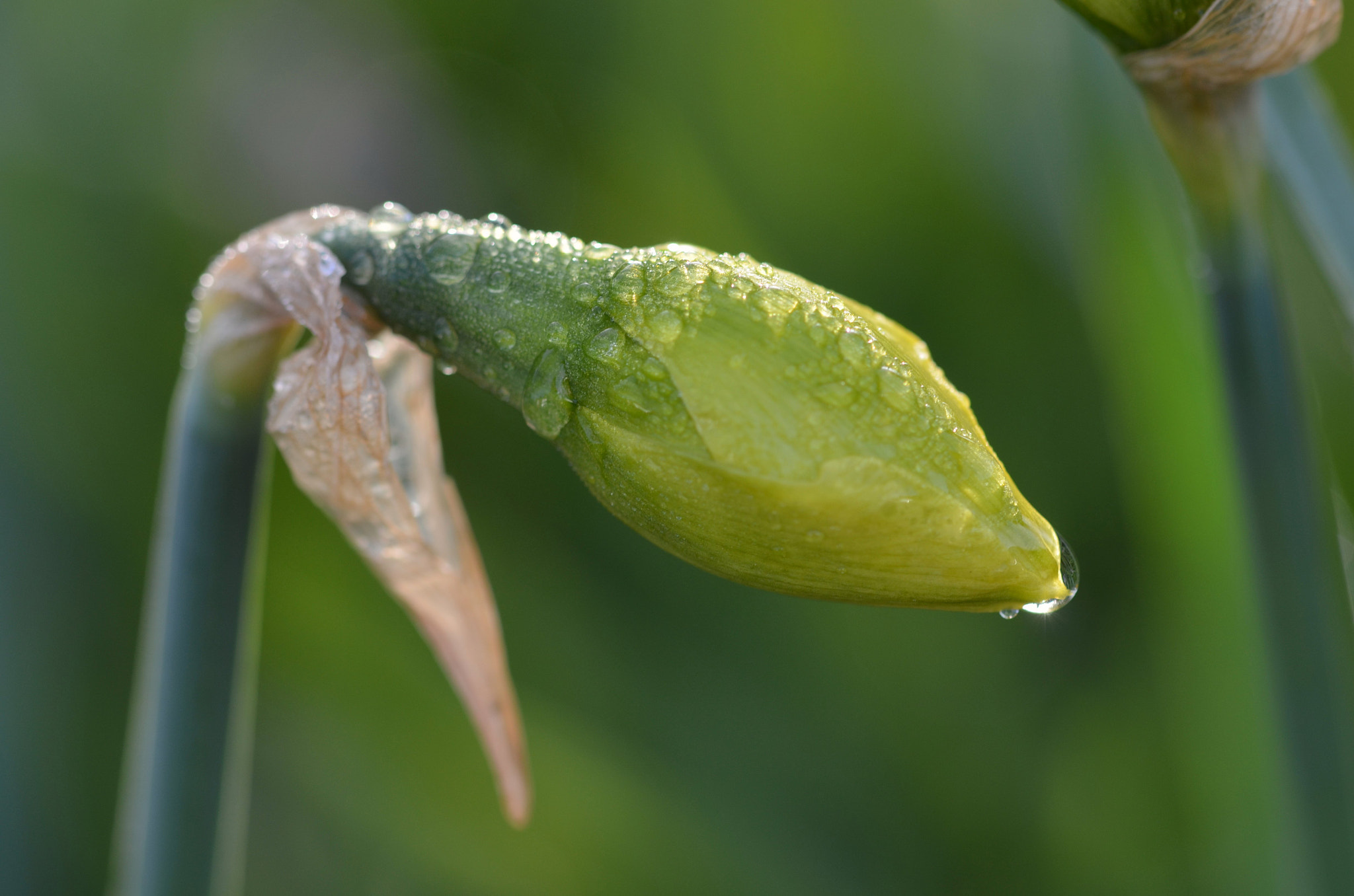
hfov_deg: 13.1
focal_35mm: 158
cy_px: 448
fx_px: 5911
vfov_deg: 8.7
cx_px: 677
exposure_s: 1/125
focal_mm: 105
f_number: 5.6
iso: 200
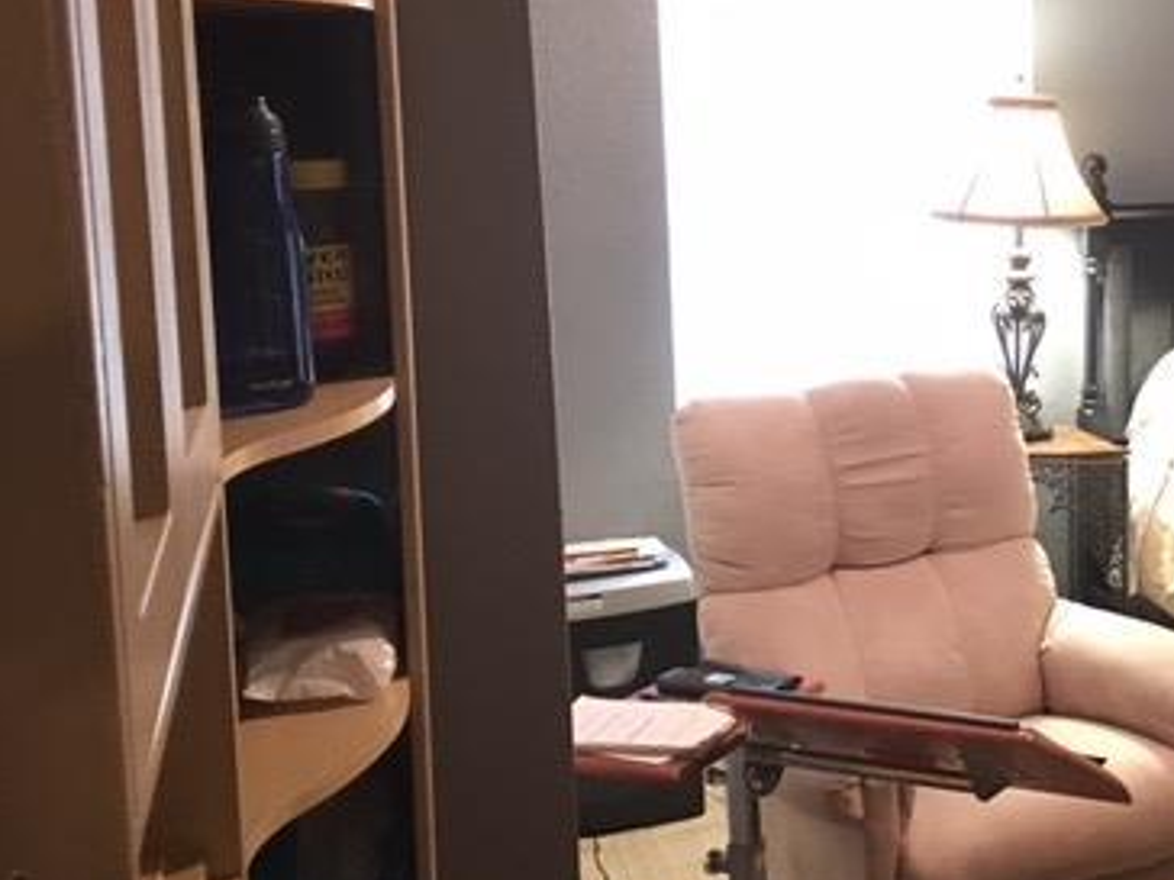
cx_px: 1019
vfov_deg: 28.5
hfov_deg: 35.6
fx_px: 1730
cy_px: 355
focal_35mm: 51
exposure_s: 1/4
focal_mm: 4.15
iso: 100
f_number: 2.2
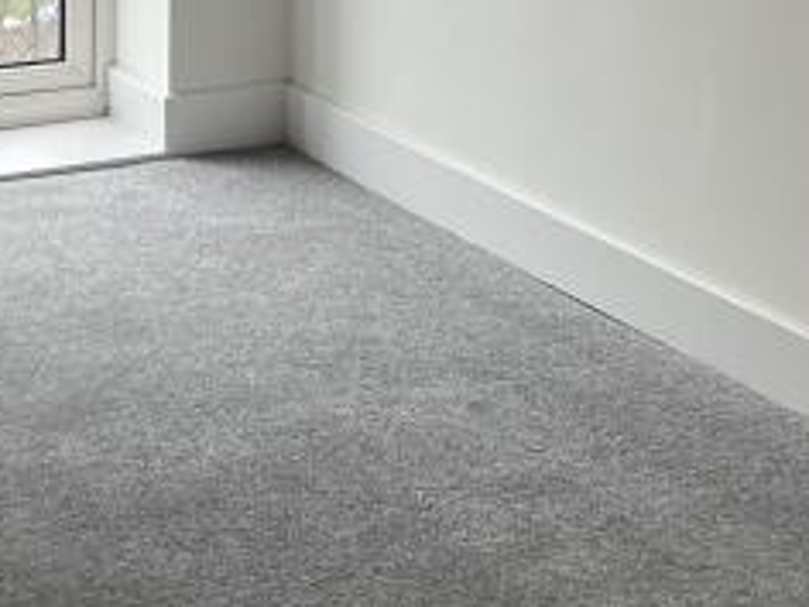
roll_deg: +0.2
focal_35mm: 113
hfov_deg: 17.2
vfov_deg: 12.8
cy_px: -89
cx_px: 86
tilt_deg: -10.9
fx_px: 2641
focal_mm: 5.1
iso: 125
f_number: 1.6
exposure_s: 1/100
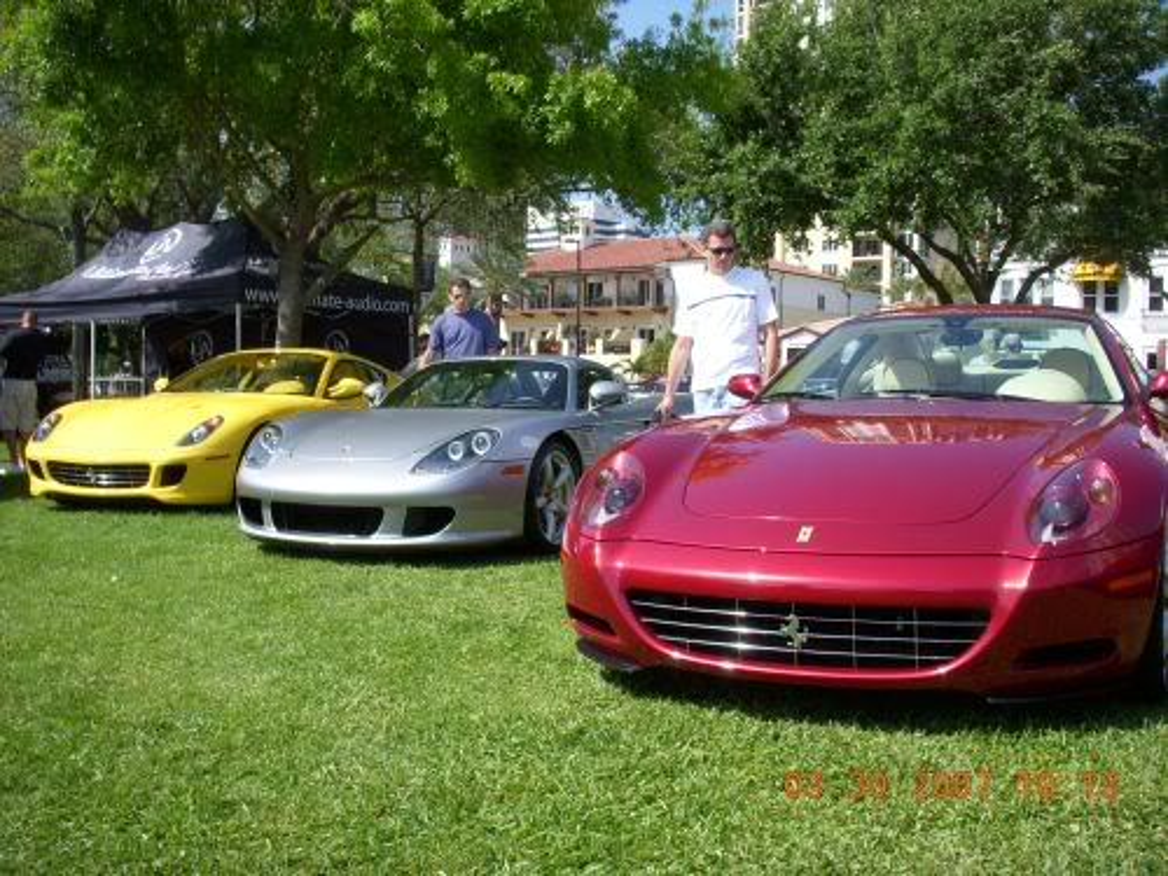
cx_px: 584
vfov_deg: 37.7
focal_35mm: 38
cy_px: 438
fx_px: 1282
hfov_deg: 49.0
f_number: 3.3
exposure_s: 1/800
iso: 100
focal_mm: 6.3
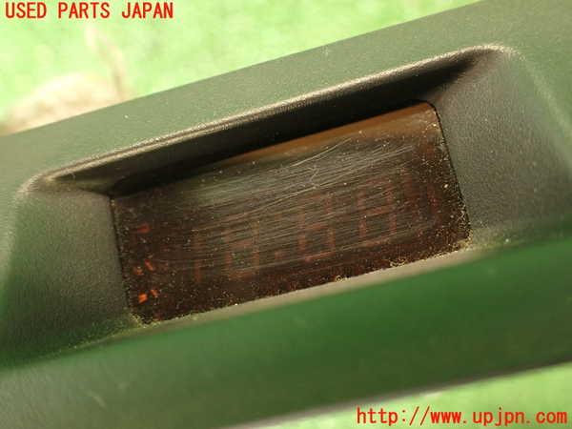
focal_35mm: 32
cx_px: 286
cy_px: 214
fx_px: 529
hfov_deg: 56.8
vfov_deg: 44.2
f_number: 2.4
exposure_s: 1/30
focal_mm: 5.79
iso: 640
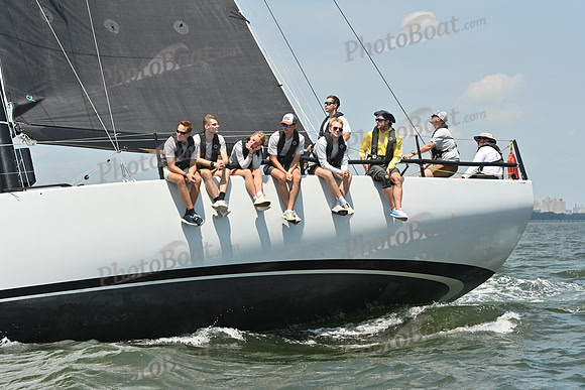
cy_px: 195
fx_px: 1544
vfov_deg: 14.4
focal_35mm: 95
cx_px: 292
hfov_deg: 21.5
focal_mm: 95
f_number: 7.1
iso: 320
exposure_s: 1/1250
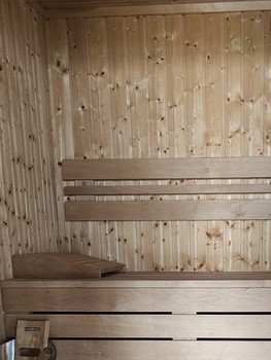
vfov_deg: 37.7
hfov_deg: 30.7
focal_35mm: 46
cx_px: 221
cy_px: 341
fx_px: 480
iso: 400
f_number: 1.7
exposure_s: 1/100
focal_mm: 6.3
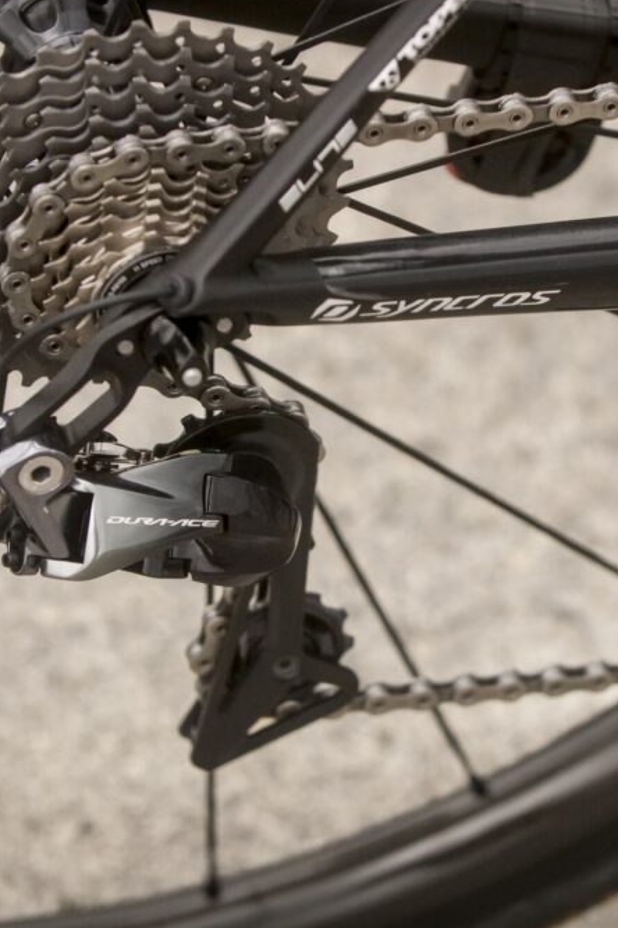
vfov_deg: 8.4
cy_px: 472
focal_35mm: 246
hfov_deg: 5.6
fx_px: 6341
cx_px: 458
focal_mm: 77
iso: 1600
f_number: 2.5
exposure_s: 1/8000
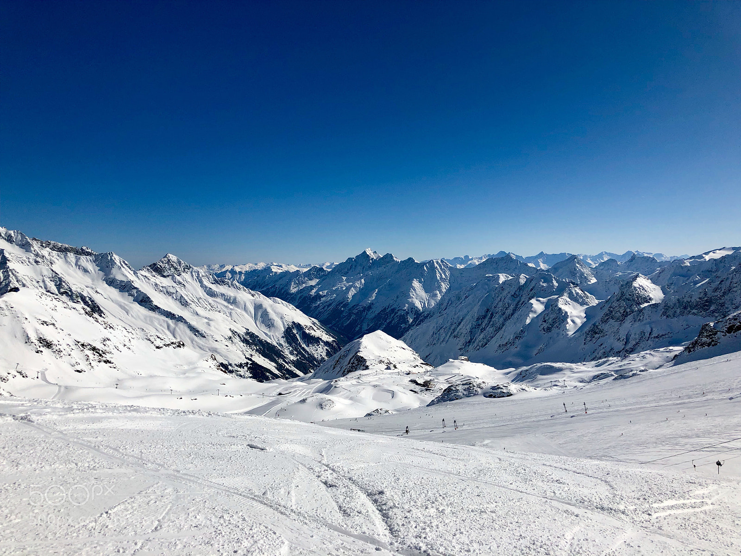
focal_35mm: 28
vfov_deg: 49.7
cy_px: 278
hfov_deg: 63.4
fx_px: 599
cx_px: 370
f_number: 1.8
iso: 25
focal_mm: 3.99
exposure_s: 1/9804
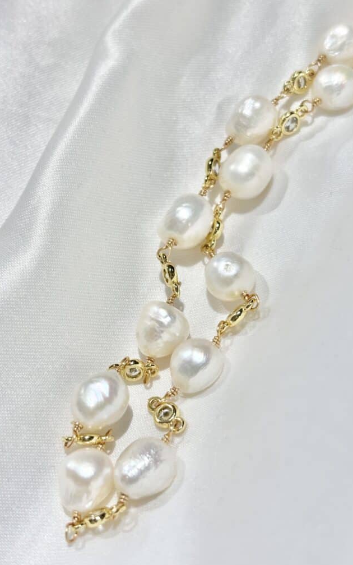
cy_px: 282
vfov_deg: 36.3
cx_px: 168
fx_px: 862
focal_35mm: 56
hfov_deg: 23.1
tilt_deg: -58.3
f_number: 1.6
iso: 32
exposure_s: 1/283
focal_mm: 5.96
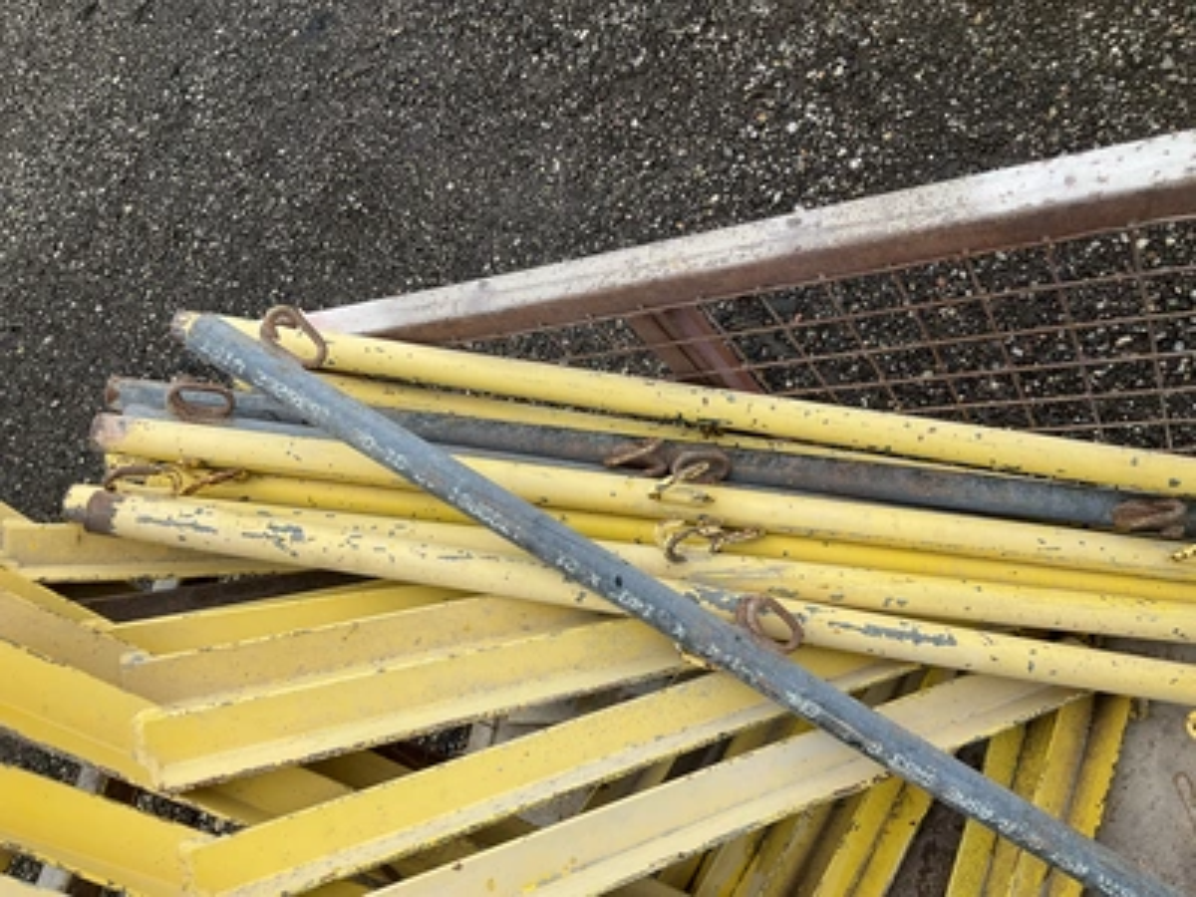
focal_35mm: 29
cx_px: 598
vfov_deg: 48.2
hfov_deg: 61.7
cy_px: 448
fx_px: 1002
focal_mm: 3
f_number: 1.8
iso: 25
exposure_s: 1/650
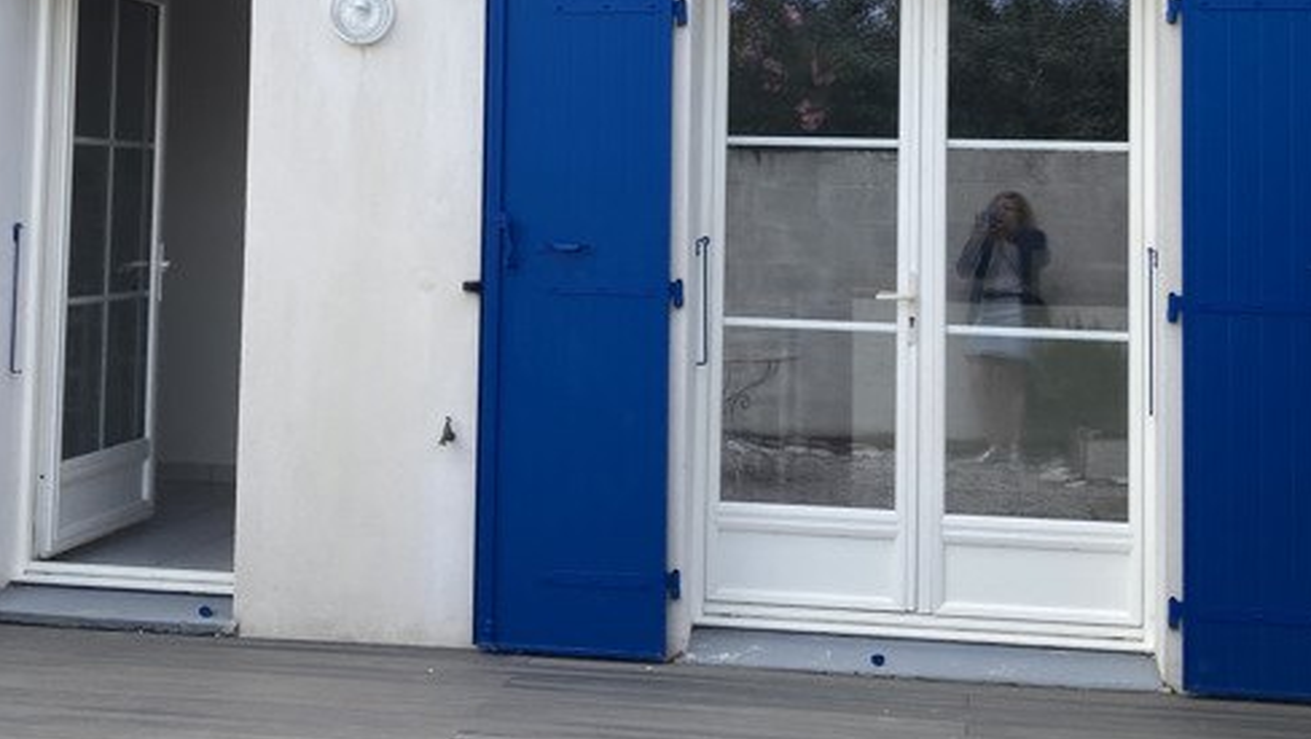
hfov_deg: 41.3
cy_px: 97
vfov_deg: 23.4
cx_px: 682
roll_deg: -3.5
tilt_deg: +4.0
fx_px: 1739
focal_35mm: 50
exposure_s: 1/800
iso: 20
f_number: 1.8
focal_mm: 3.99
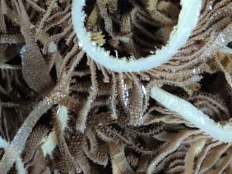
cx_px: 113
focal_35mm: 87
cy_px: -216
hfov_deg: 22.5
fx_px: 584
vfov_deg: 13.5
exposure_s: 1/25
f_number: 1.7
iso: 1000
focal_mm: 5.35
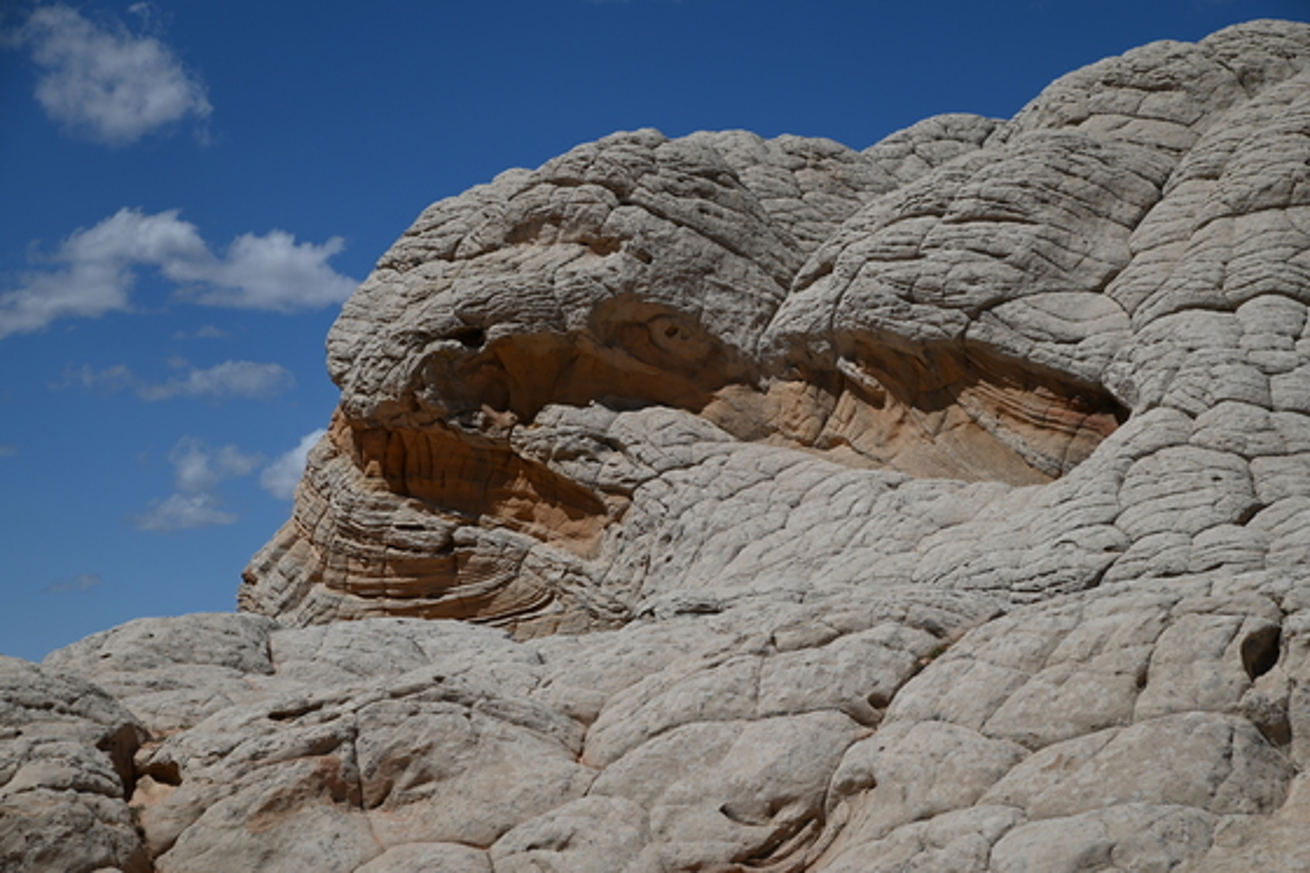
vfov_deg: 19.4
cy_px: 436
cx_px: 655
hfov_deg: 28.9
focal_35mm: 70
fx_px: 2546
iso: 100
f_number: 6.3
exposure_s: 1/800
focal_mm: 70
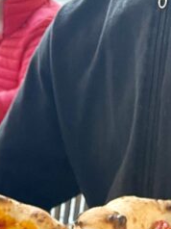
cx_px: 72
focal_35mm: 112
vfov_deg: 15.0
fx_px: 739
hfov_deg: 13.2
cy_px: 427
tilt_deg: -36.1
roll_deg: +0.1
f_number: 1.6
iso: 80
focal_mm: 4.2
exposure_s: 1/50
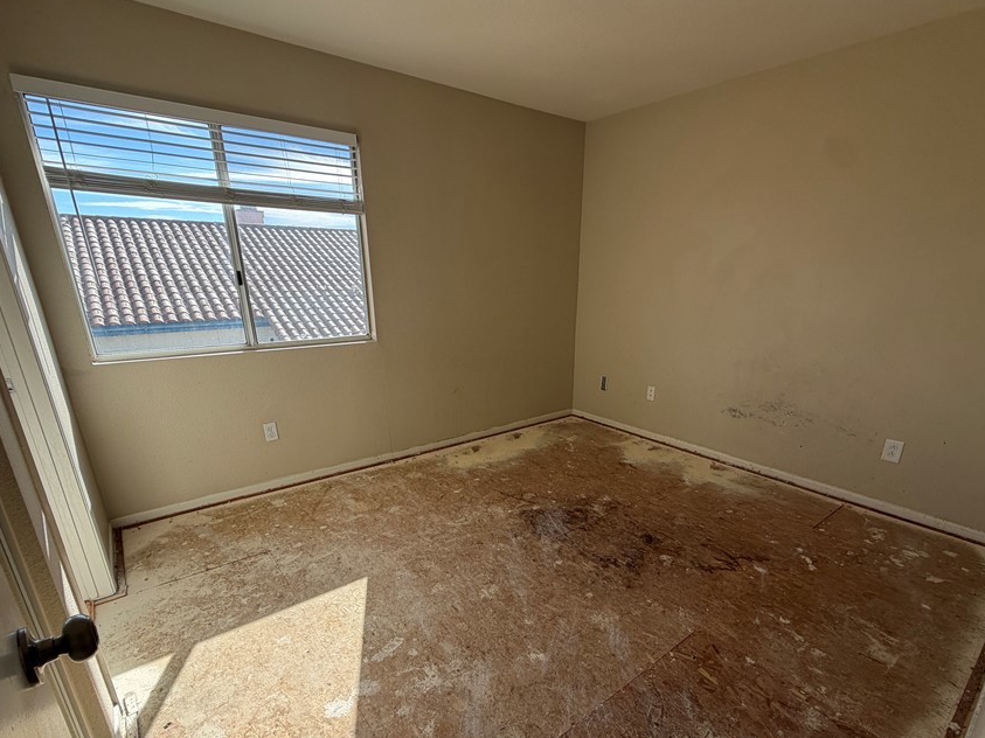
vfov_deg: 74.0
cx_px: 511
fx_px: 484
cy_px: 437
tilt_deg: -18.3
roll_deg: +0.0
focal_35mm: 17
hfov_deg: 91.0
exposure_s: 1/326
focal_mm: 2.22
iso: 50
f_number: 2.2
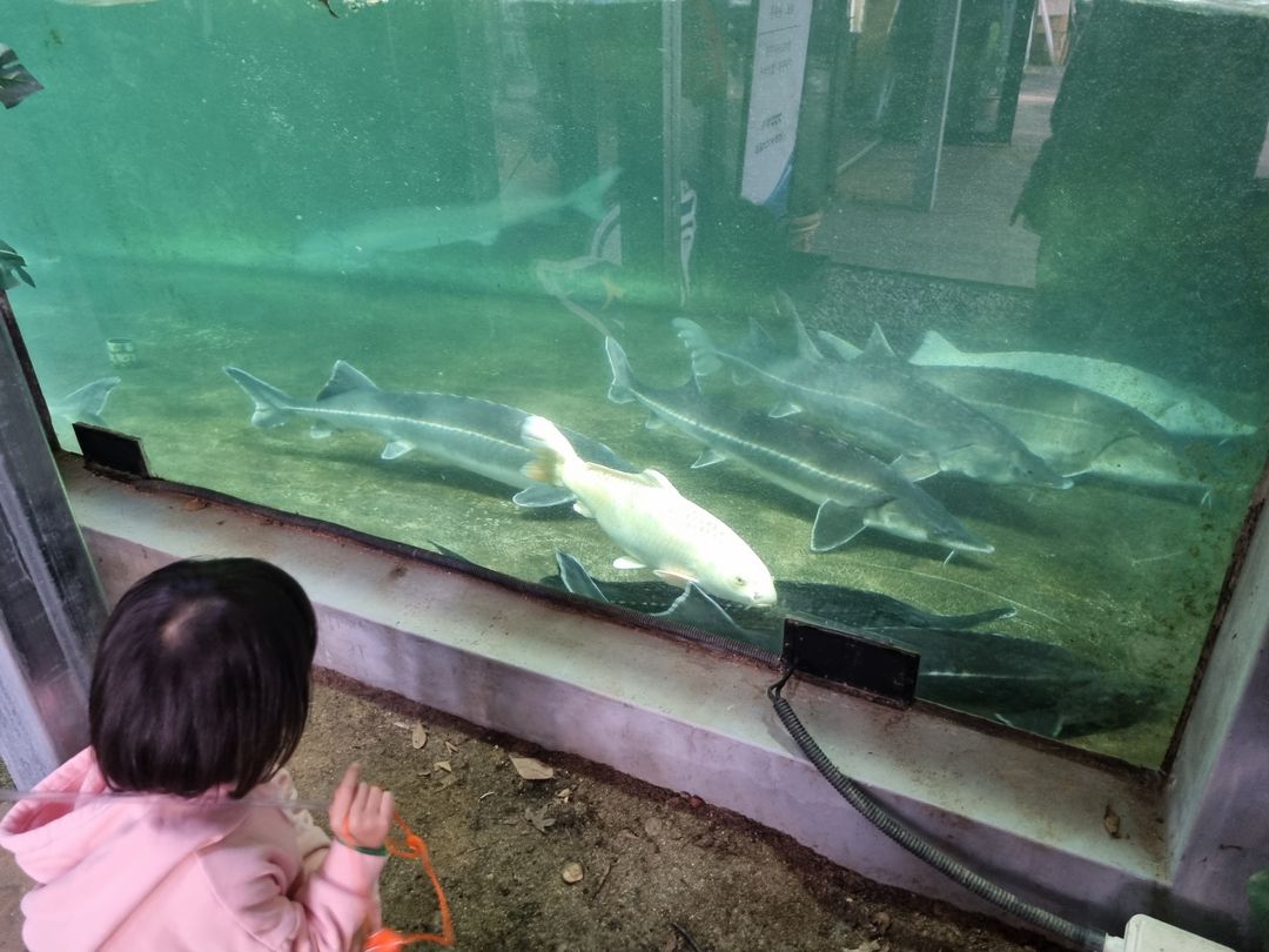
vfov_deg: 53.1
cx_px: 634
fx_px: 953
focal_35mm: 26
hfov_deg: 67.3
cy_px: 476
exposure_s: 1/40
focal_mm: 5.4
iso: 400
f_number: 1.8
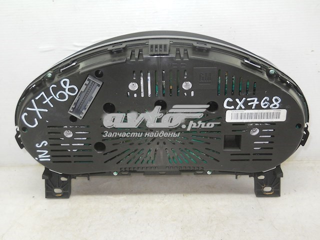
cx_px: 160
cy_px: 120
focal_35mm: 41
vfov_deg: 35.1
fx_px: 379
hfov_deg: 45.8
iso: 125
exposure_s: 1/30
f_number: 3.1
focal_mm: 6.72
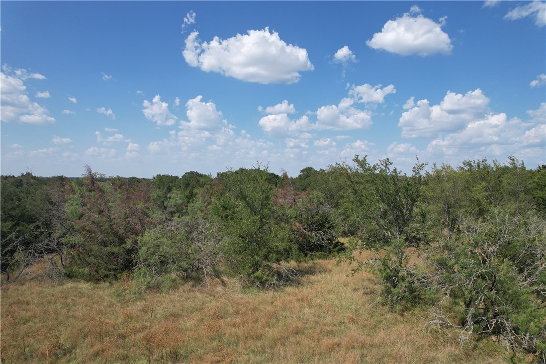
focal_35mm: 22
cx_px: 273
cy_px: 182
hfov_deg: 78.6
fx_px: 334
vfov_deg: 57.2
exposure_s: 1/2000
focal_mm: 8.38
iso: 110
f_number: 2.8
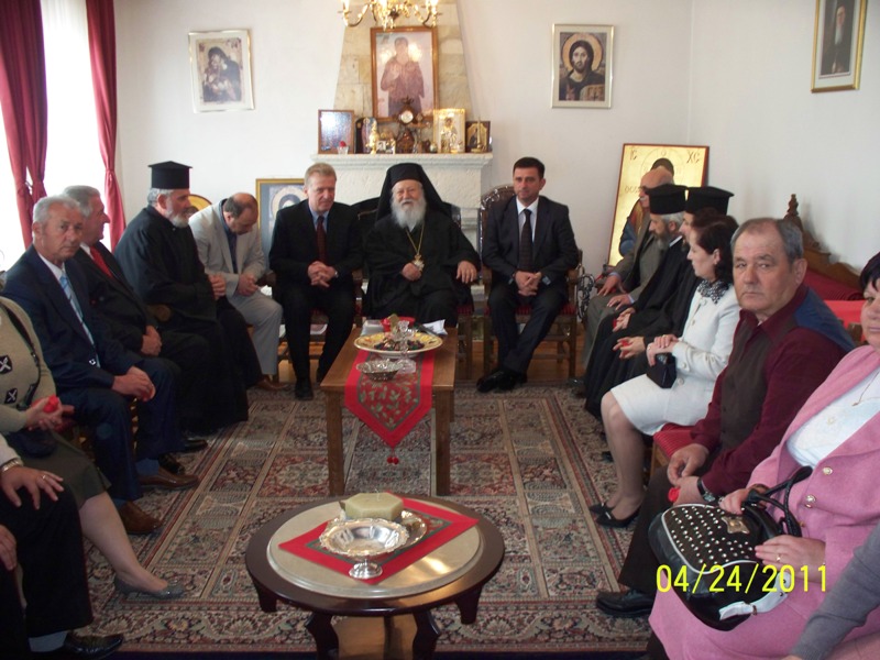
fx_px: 915
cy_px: 330
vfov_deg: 39.7
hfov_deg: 51.4
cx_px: 440
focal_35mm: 36
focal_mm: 7.54
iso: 200
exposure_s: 1/30
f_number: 2.8
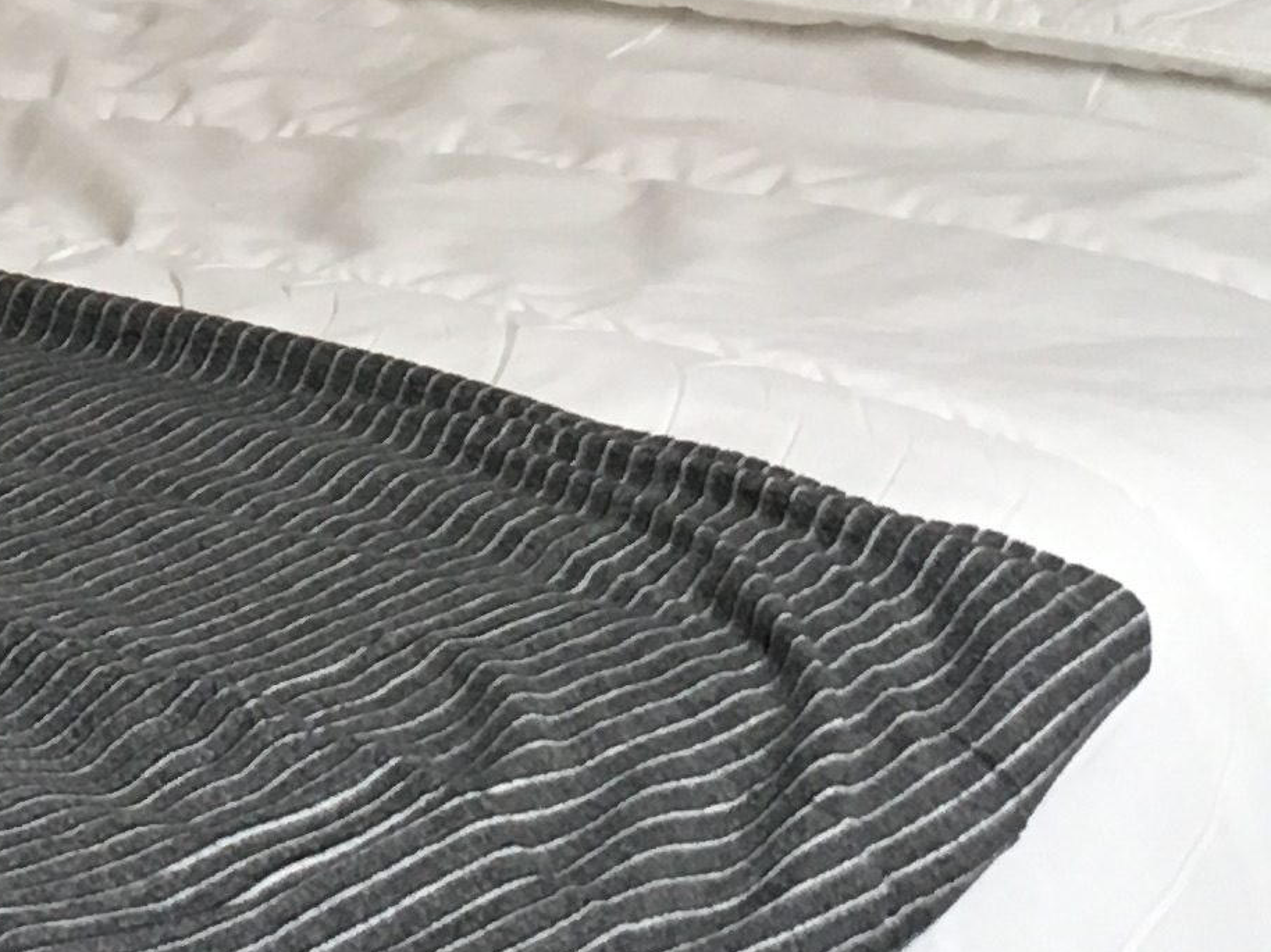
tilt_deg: -5.9
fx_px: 4699
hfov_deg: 15.2
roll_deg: -0.3
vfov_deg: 11.3
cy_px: -310
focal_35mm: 128
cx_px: 92
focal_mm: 4.15
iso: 125
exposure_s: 1/33
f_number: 2.2
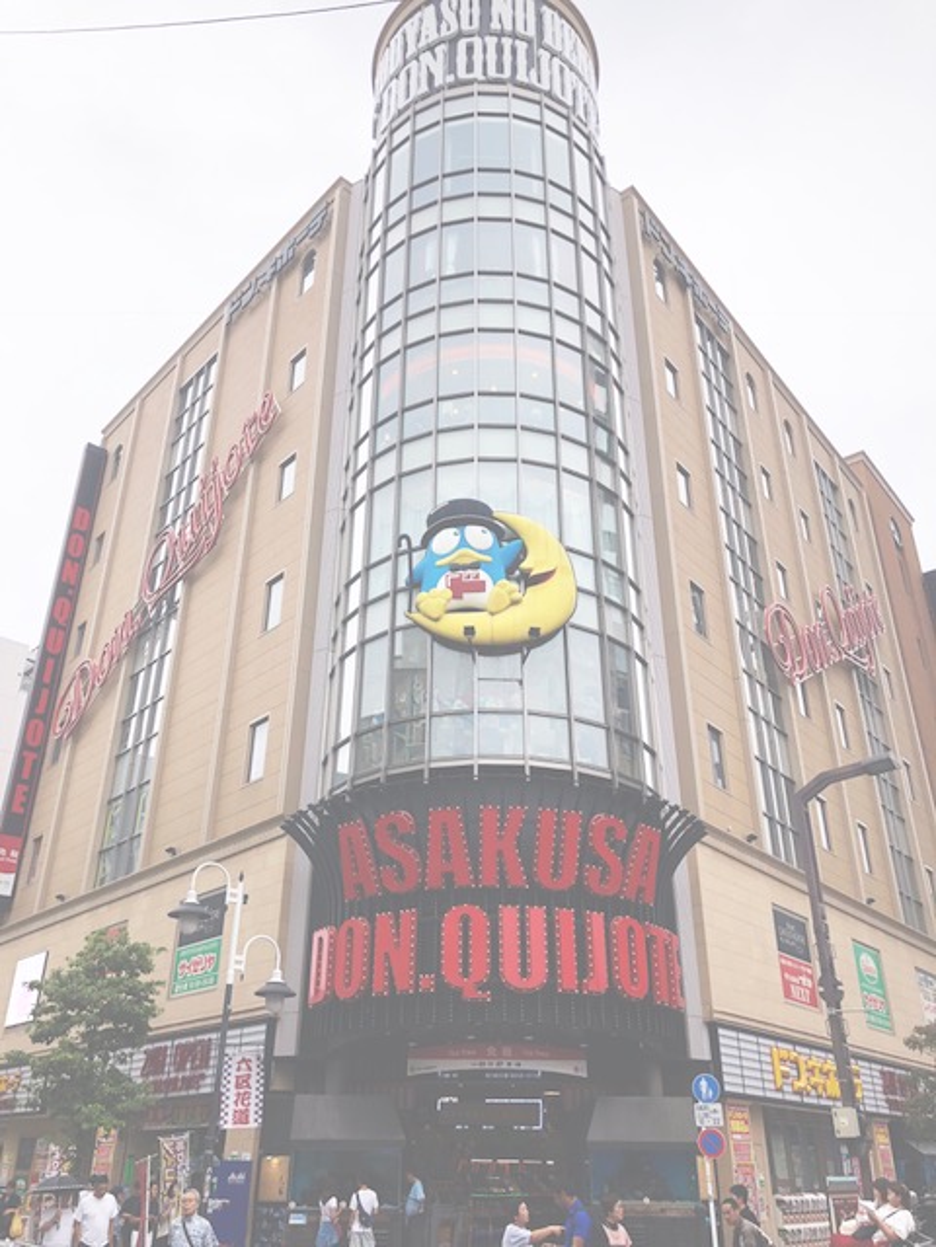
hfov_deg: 48.2
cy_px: 624
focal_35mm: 29
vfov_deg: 61.7
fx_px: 1046
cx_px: 468
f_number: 1.8
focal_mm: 3.99
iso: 20
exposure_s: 1/941
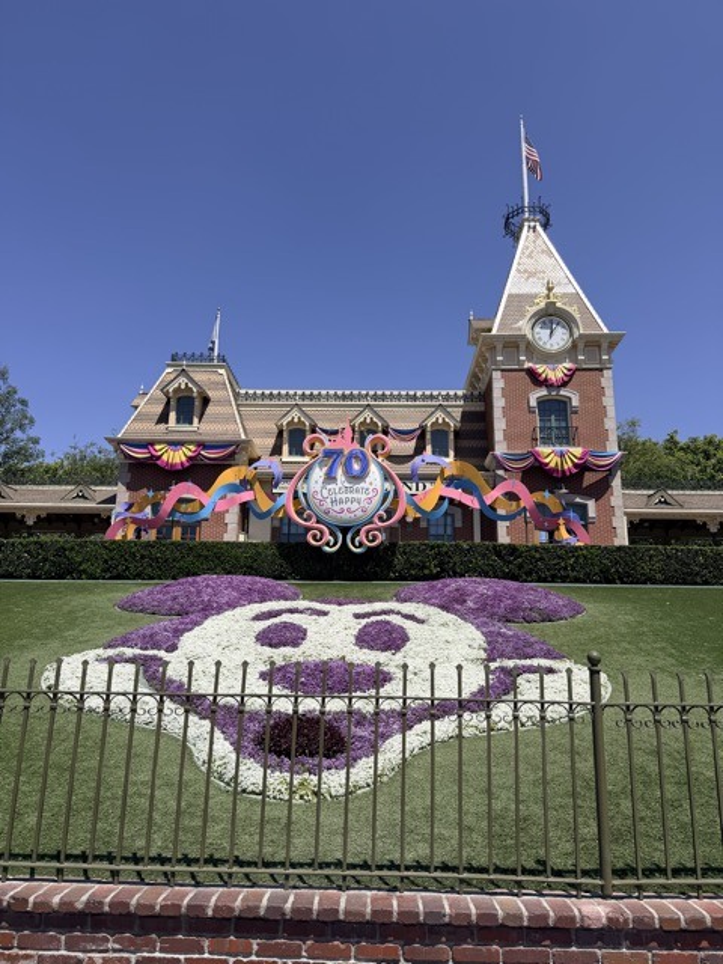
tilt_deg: +15.0
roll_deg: -0.5
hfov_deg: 56.8
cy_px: 482
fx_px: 668
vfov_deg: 71.6
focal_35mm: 24
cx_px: 362
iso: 100
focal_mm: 6.76
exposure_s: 1/6711
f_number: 1.78
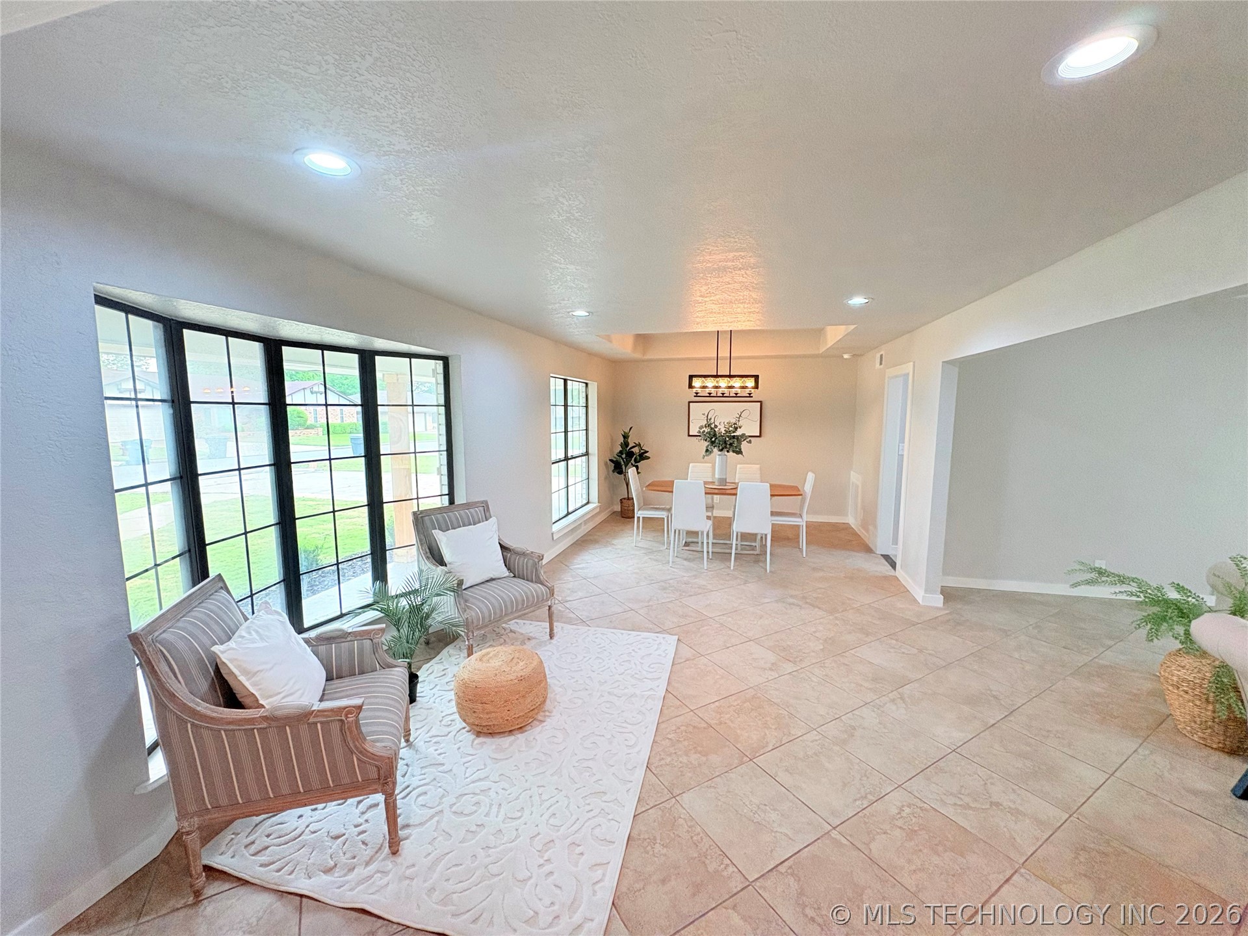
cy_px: 468
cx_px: 624
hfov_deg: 102.1
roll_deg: +0.0
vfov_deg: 85.7
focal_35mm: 14
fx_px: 505
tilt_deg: -6.0
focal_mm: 2.22
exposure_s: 1/120
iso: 250
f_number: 2.2
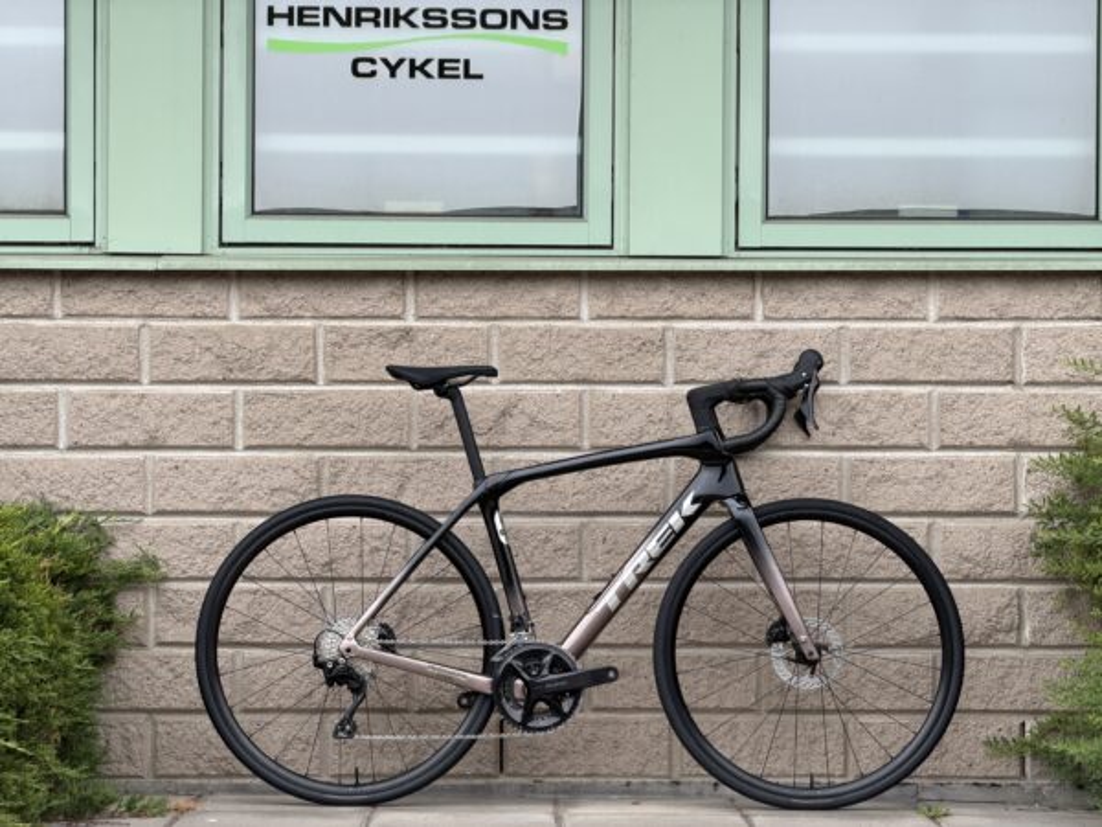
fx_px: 3183
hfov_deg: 19.6
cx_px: 551
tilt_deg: +1.3
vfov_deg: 14.8
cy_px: 414
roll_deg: -0.1
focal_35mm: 100
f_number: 2.8
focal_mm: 16.89
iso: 64
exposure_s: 1/121
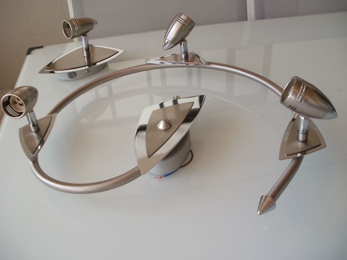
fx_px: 361
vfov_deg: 39.7
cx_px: 174
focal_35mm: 36
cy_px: 130
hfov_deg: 51.4
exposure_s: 1/125
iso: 100
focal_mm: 6.3
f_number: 3.5
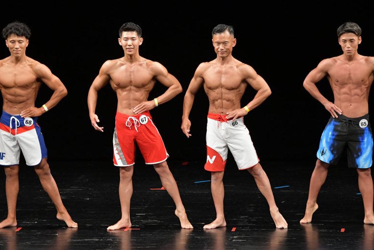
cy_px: 125
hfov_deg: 7.6
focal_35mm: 272
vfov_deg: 5.1
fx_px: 2826
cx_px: 186
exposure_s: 1/400
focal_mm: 180
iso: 3200
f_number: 5.6
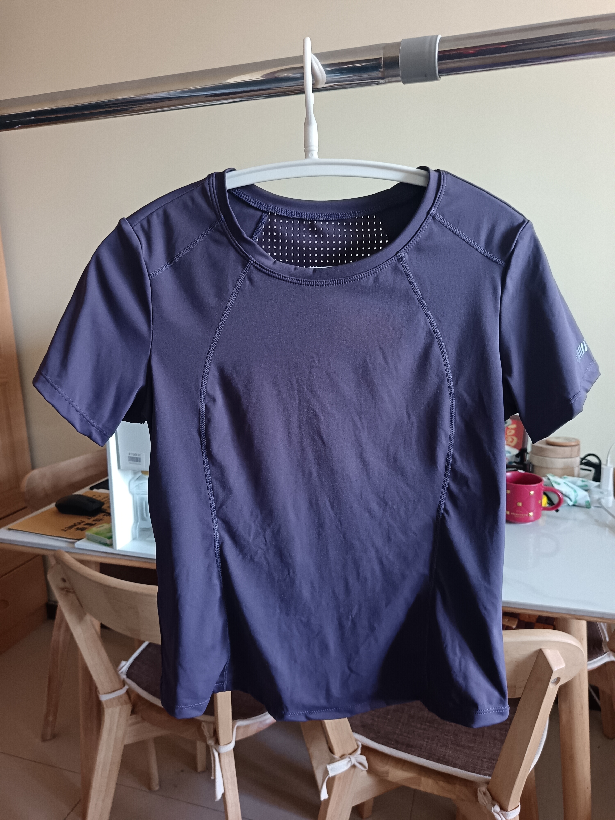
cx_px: 308
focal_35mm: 24
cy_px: 410
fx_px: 569
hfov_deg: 56.8
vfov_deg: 71.6
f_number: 1.75
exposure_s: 1/25
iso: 1858
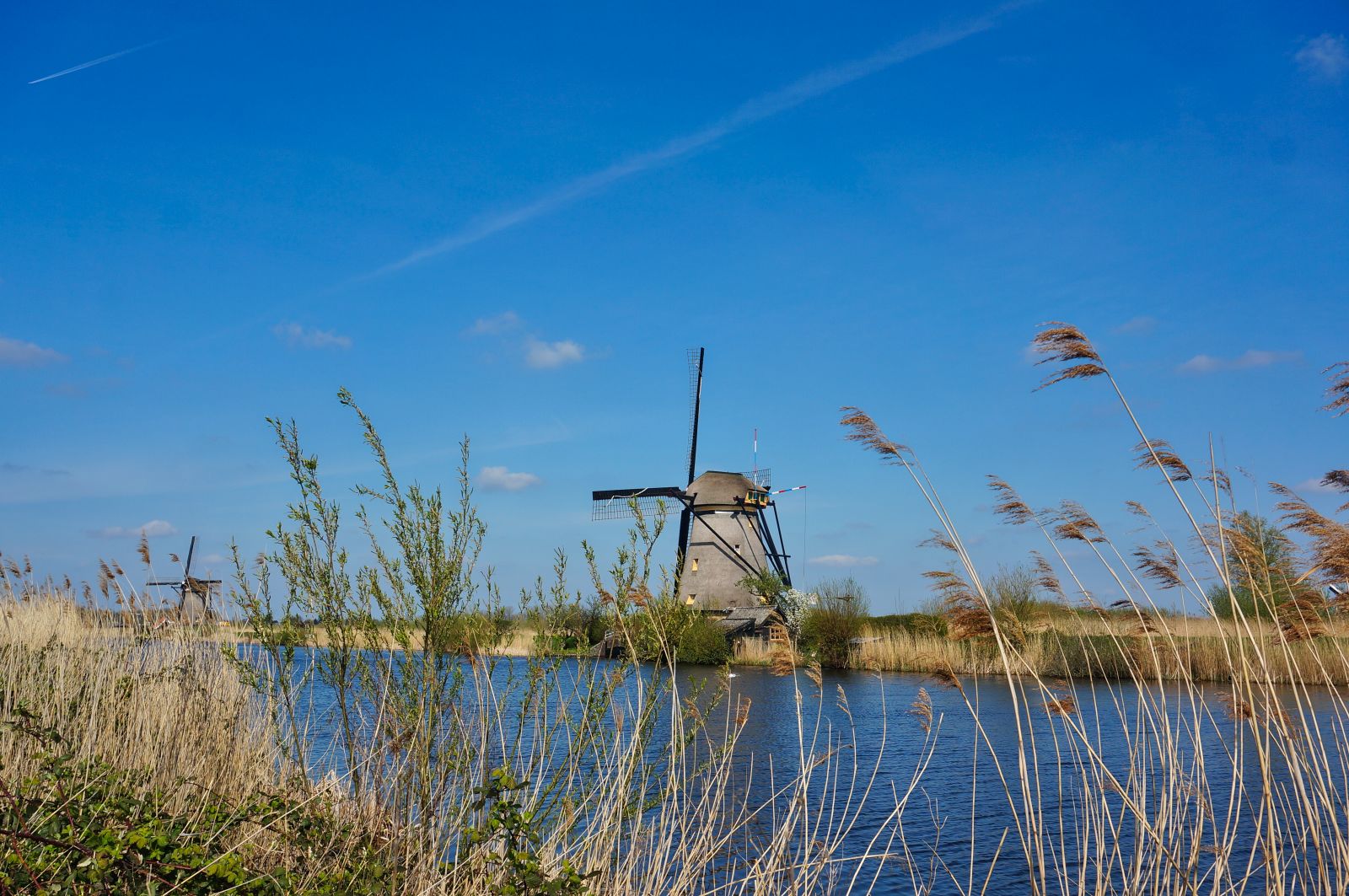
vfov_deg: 39.9
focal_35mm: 33
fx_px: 1235
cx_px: 674
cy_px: 448
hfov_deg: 57.3
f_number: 8
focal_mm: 22
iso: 100
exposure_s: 1/400
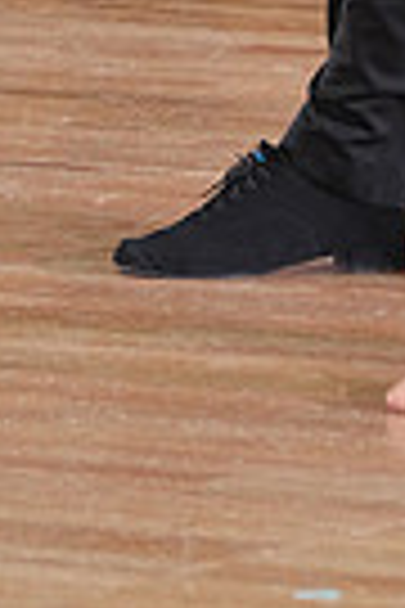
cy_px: -689
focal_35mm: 747
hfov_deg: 1.8
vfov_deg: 2.7
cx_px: 754
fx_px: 12605
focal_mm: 174
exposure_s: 1/200
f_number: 4.5
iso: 2500
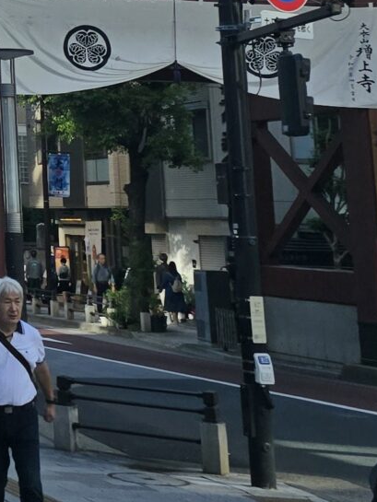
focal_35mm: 108
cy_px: -146
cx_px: -336
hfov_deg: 12.4
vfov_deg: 17.2
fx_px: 1568
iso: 12
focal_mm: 6.3
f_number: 1.7
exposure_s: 1/320
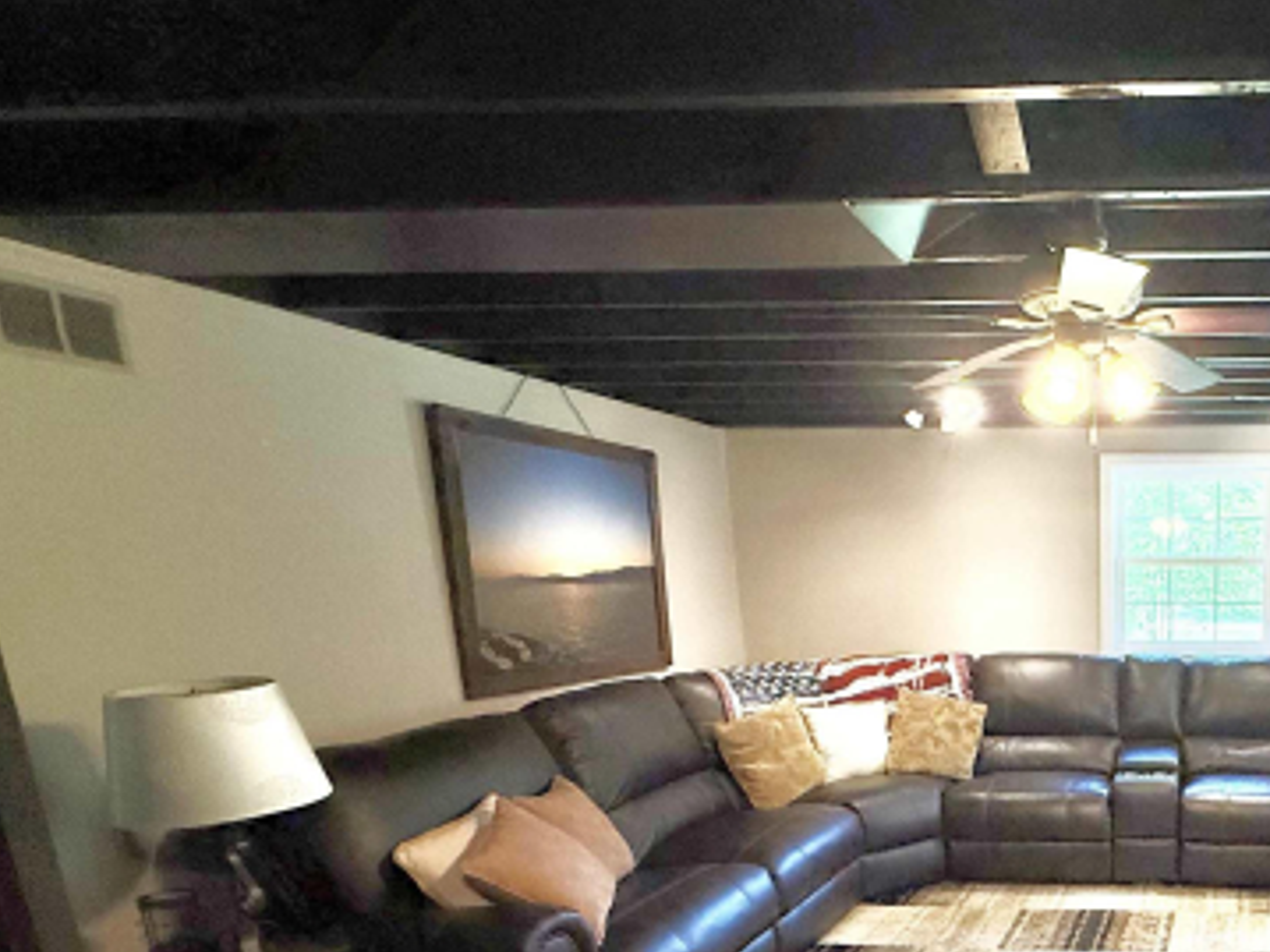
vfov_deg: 49.4
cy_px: 782
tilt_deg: -12.8
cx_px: 1155
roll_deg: -0.8
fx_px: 954
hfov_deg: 57.3
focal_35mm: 26
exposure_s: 1/120
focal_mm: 2.22
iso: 320
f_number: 2.2
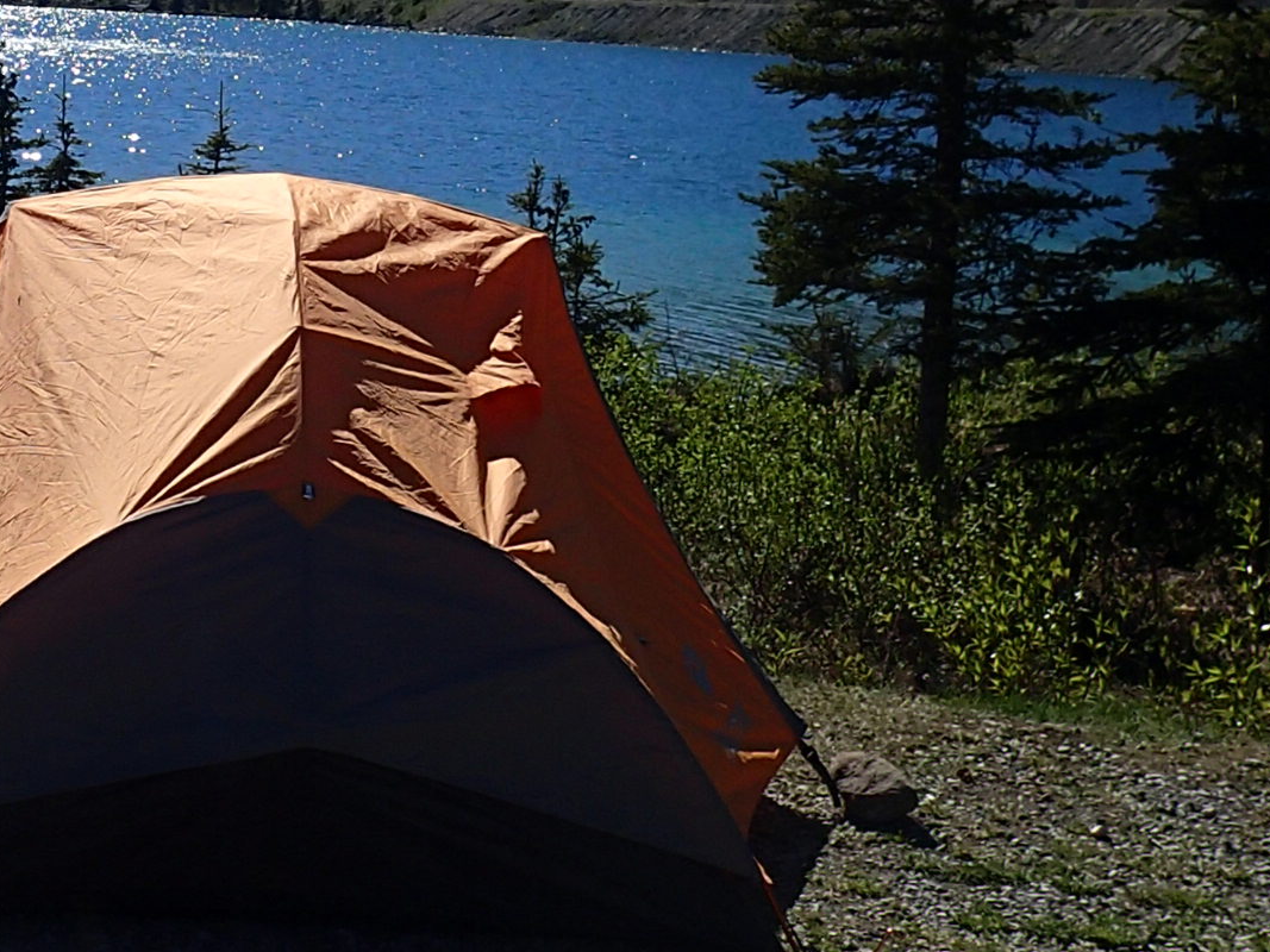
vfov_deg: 19.5
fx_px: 2751
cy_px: 209
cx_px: -46
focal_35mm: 75
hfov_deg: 24.6
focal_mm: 4.5
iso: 100
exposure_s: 1/400
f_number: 8
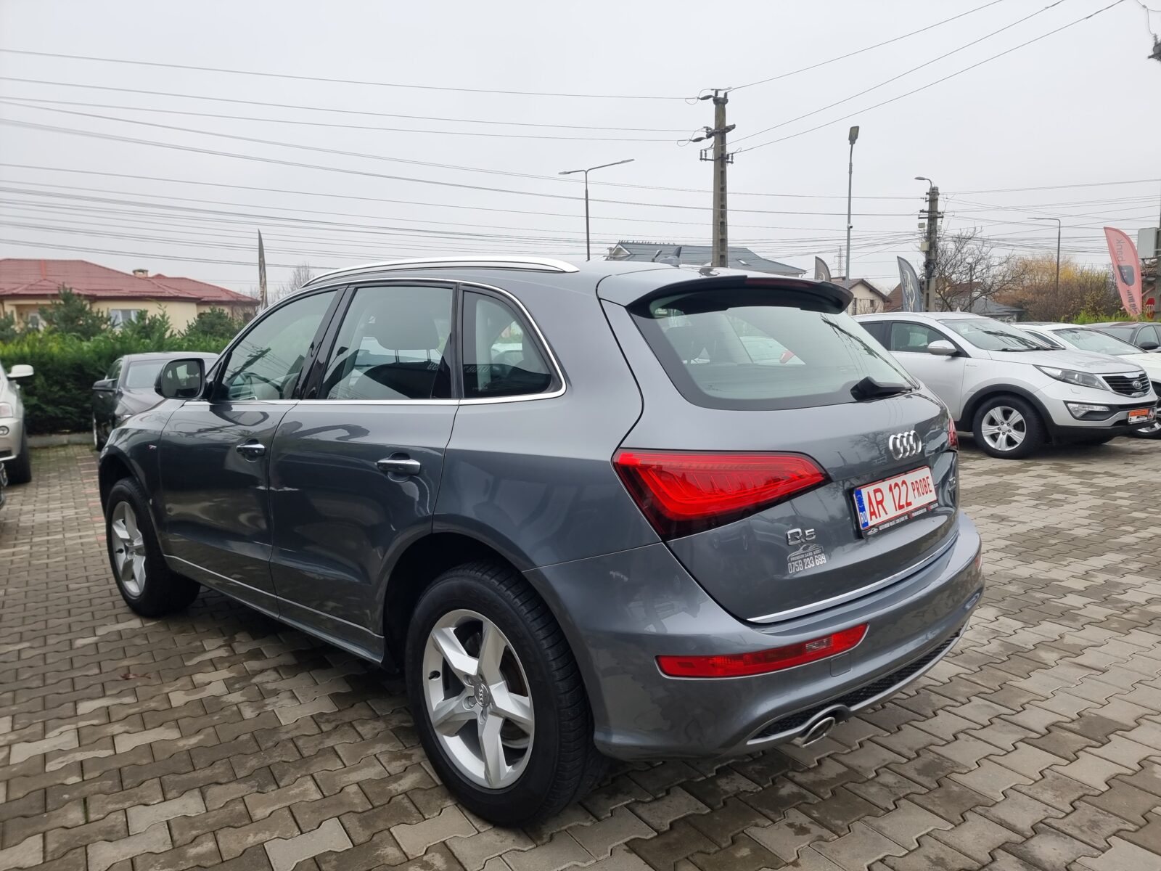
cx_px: 580
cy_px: 436
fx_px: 805
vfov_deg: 56.8
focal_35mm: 24
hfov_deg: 71.6
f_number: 1.8
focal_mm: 6.7
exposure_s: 1/100
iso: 50
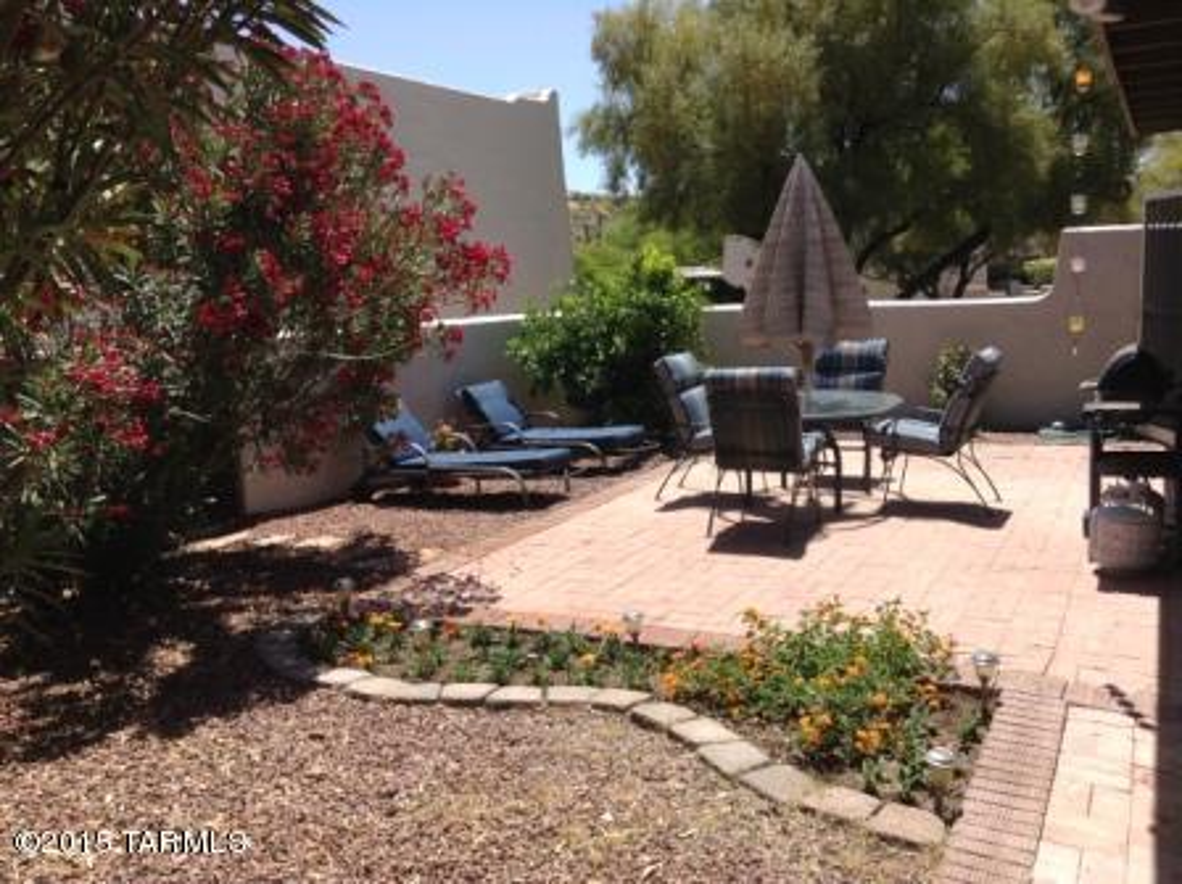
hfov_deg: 55.4
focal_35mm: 33
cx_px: 591
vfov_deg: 42.9
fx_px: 1126
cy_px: 442
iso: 25
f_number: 2.4
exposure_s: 1/999
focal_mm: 3.3
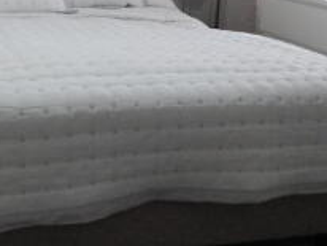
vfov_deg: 21.9
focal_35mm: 65
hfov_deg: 29.0
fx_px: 615
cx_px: 56
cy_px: 9
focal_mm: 4
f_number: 3
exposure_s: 1/30
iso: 360
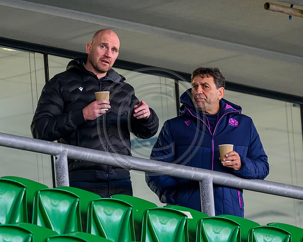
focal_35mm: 882
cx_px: 151
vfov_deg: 1.8
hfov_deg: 2.2
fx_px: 7899
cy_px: 132
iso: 2500
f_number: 4
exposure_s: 1/1000
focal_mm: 560
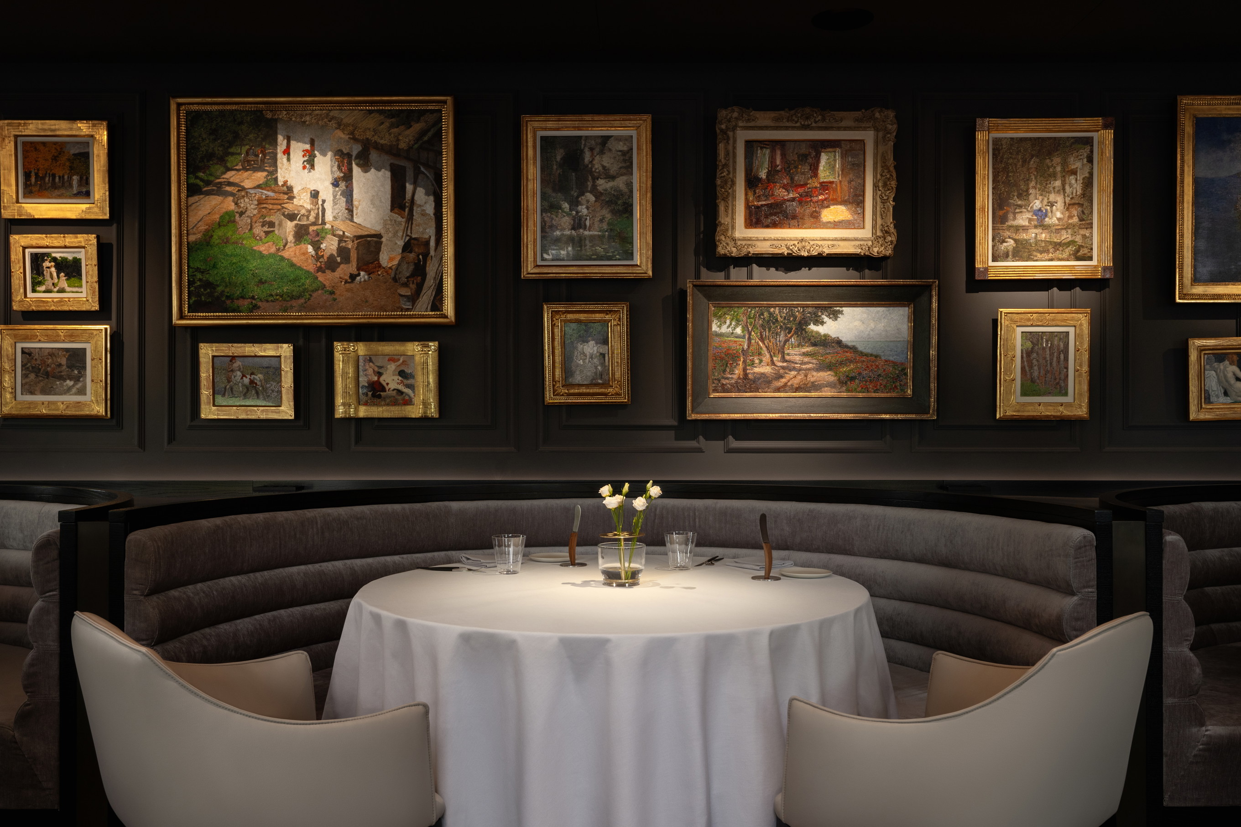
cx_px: 620
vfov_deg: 43.6
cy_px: 414
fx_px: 1034
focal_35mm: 30
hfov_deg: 61.9
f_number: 8
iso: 200
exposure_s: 1/20
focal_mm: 30
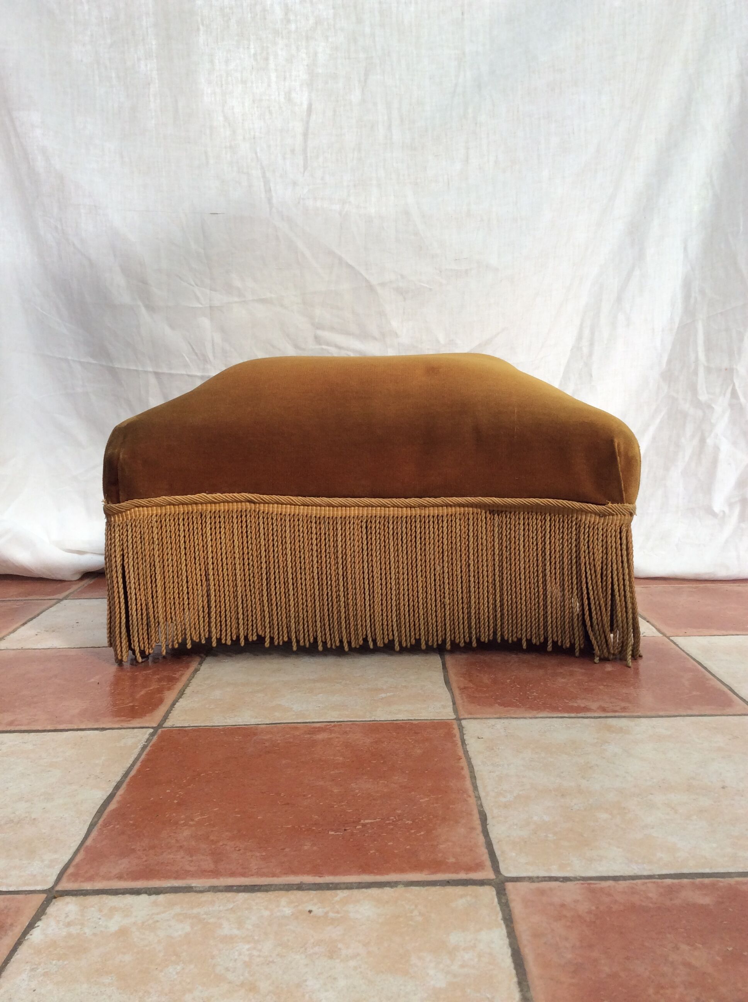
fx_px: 924
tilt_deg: -7.5
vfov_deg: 56.9
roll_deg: +1.6
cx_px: 374
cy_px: 501
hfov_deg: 44.1
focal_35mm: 32
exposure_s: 1/106
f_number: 2.4
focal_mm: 3.3
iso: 32
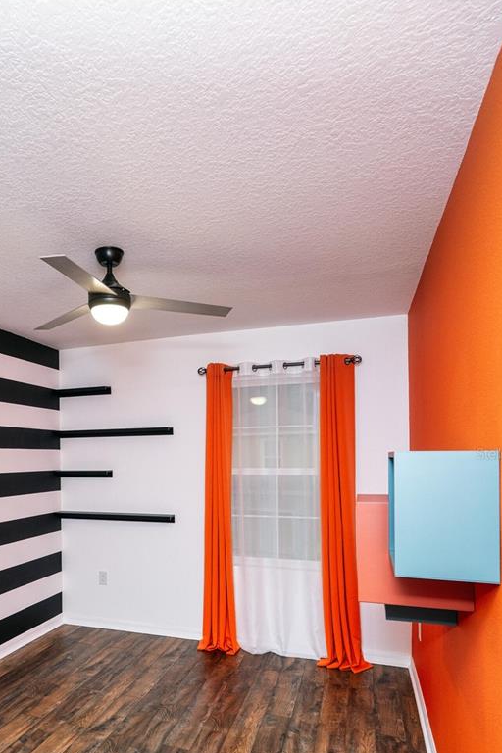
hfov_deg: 50.0
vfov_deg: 70.7
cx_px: 150
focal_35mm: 25
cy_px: 453
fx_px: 523
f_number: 4
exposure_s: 1/125
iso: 250
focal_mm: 16
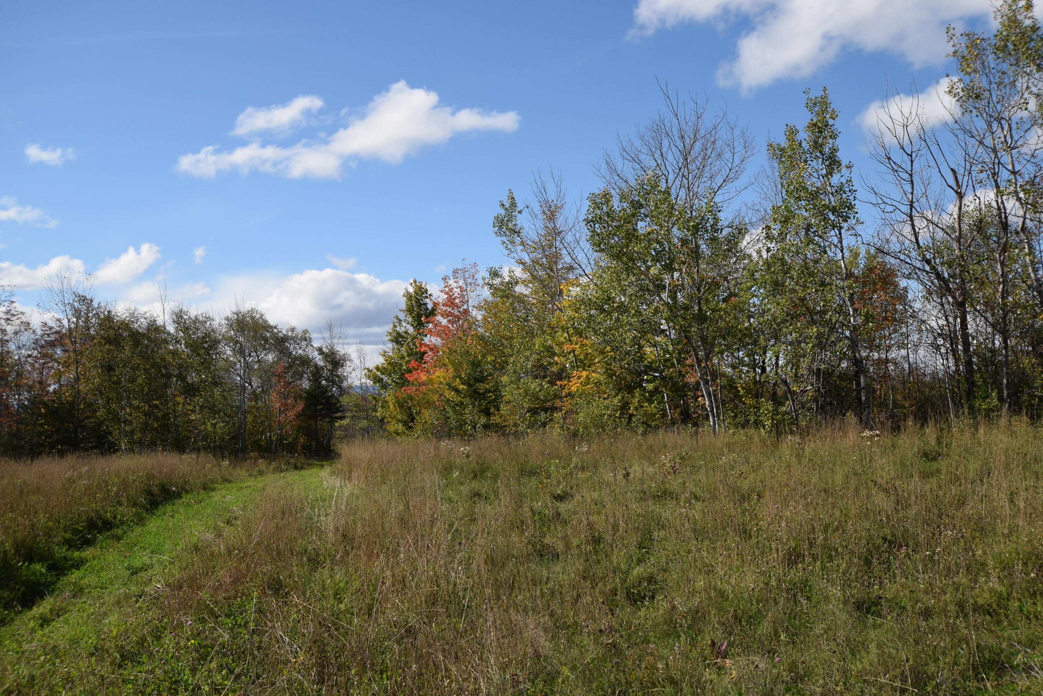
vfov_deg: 36.9
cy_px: 348
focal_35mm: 36
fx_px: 1043
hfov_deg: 53.1
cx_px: 522
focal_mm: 24
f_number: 9
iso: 200
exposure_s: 1/320
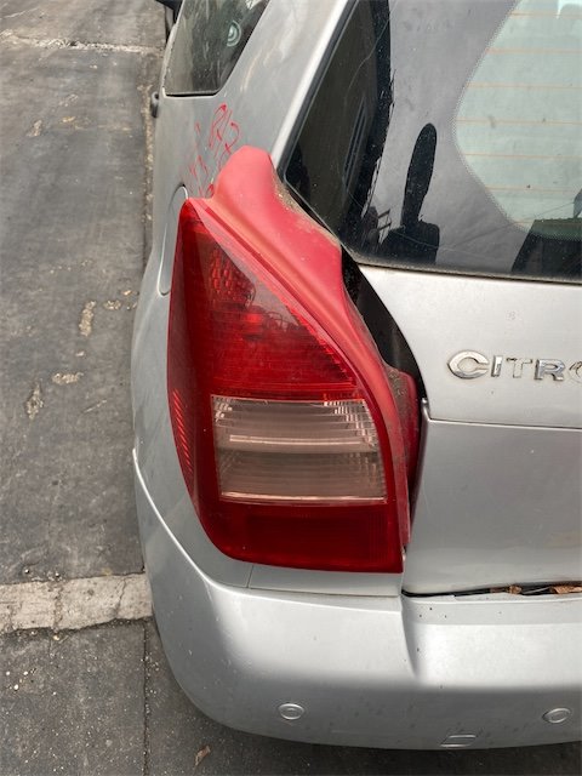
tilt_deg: -37.8
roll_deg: -5.7
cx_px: 291
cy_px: 388
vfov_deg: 67.3
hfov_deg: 53.1
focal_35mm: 26
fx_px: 583
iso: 40
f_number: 1.8
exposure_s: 1/121
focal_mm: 4.25
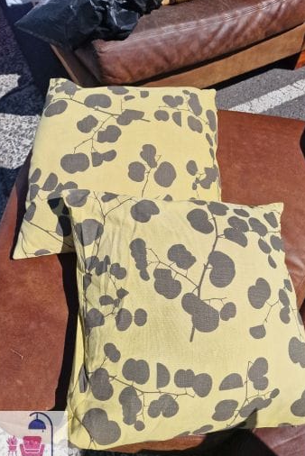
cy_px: 229
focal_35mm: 26
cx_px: 164
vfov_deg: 69.4
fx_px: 330
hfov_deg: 49.6
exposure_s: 1/2040
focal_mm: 6.4
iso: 50
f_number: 1.8
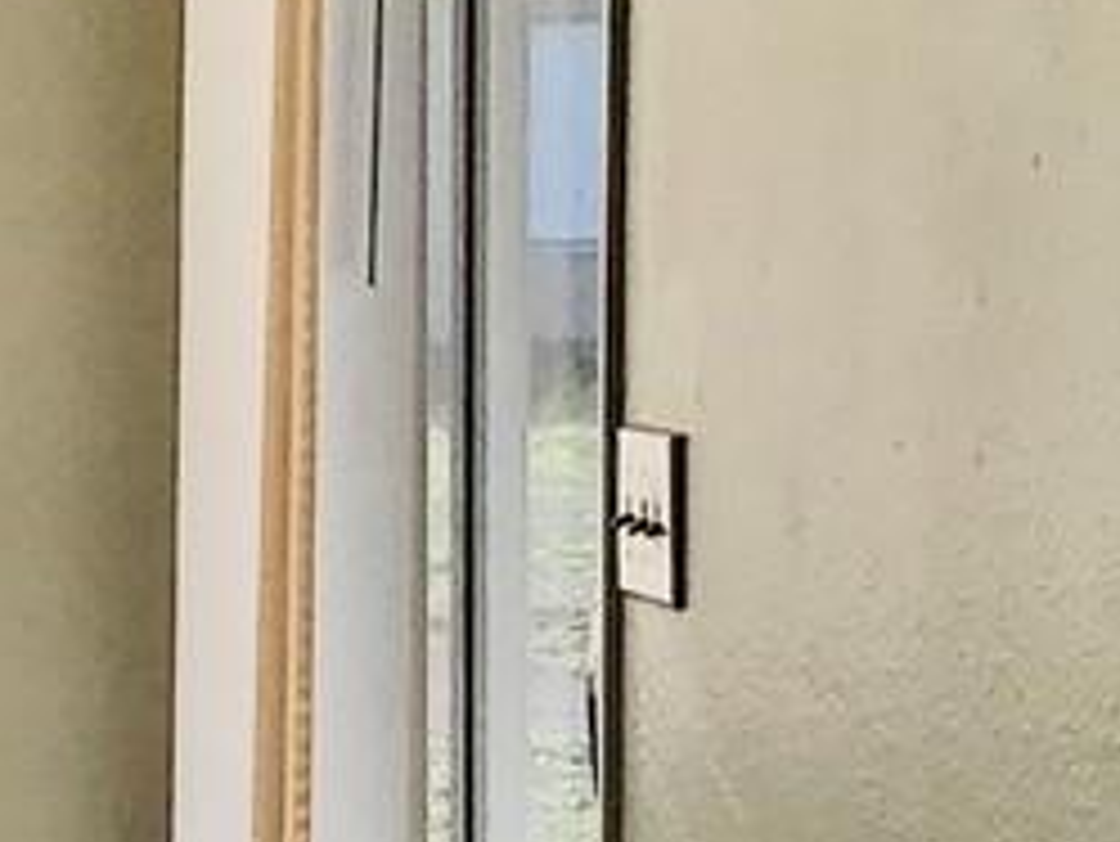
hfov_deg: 9.4
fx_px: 6442
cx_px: -949
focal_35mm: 199
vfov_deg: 7.5
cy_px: 477
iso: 25
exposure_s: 1/438
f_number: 2.4
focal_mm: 3.3
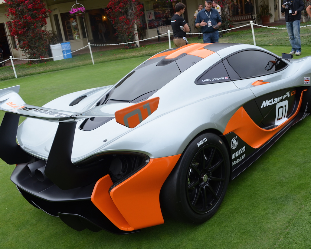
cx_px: 153
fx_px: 322
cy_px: 123
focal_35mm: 35
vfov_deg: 42.2
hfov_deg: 51.5
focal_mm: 20
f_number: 7.1
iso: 200
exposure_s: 1/200
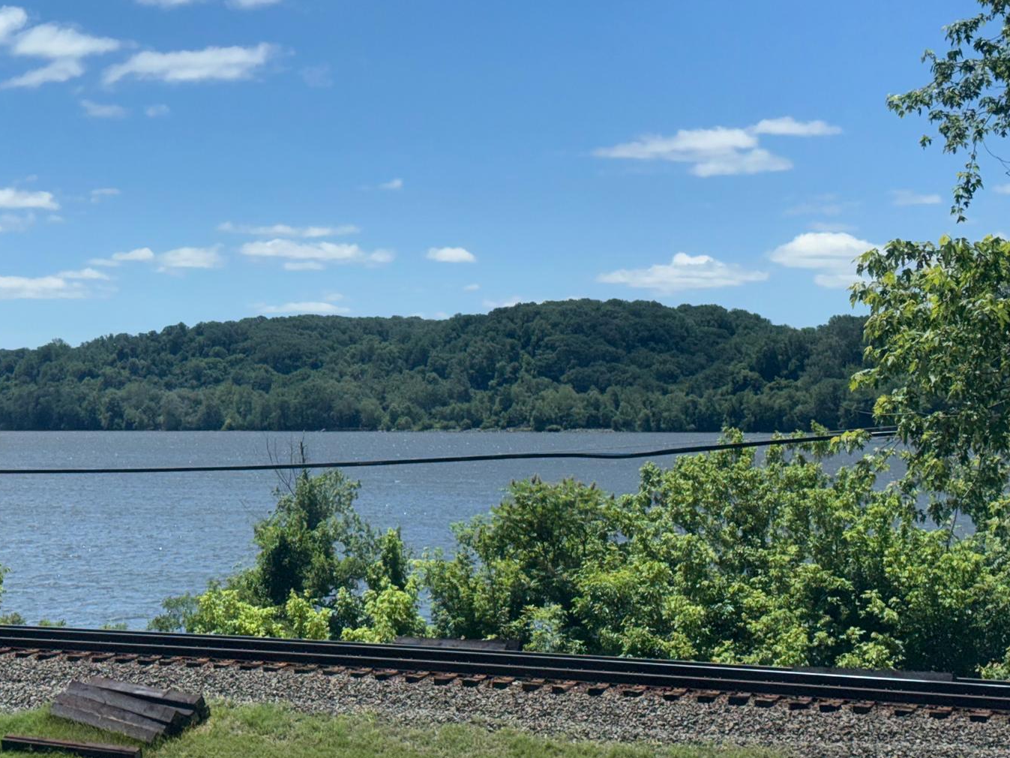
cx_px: 326
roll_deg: -0.4
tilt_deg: +2.4
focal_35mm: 73
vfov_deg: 20.1
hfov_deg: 26.5
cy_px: 275
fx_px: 2130
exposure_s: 1/7092
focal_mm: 6.76
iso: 64
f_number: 1.78
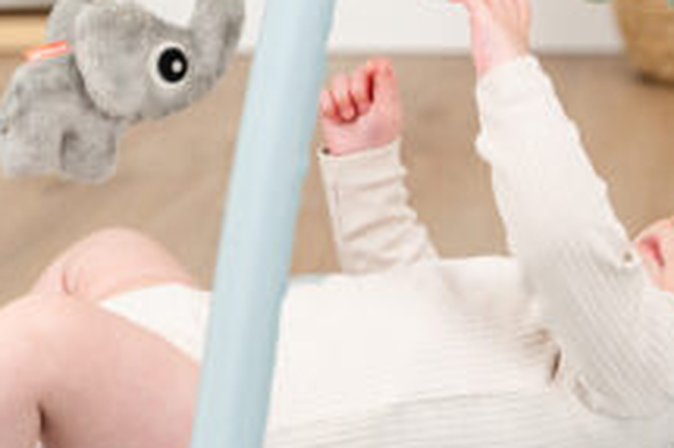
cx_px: 618
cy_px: 91
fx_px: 3741
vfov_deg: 6.8
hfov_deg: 10.2
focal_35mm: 200
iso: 500
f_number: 3.5
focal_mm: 56
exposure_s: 1/200
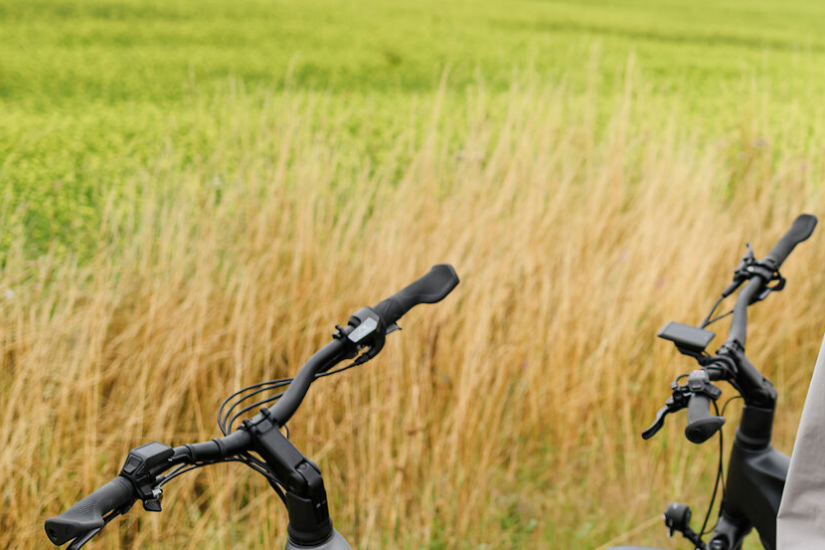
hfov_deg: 24.1
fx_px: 1856
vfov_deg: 16.8
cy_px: 257
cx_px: 805
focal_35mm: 81
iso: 200
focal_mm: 35
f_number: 2.8
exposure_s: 1/2500
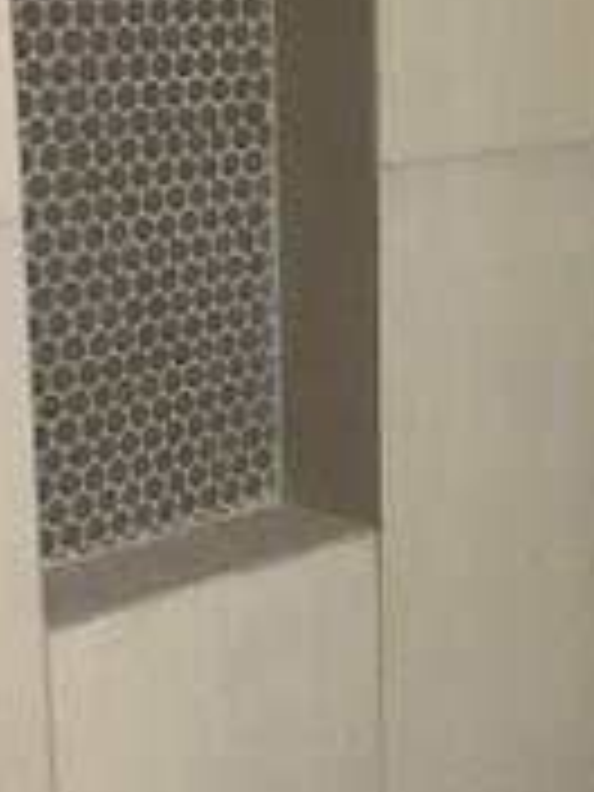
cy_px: 648
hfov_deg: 13.4
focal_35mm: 102
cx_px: 986
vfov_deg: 19.0
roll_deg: -3.7
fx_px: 2334
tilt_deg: -18.3
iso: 40
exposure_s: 1/30
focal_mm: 3.99
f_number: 1.8
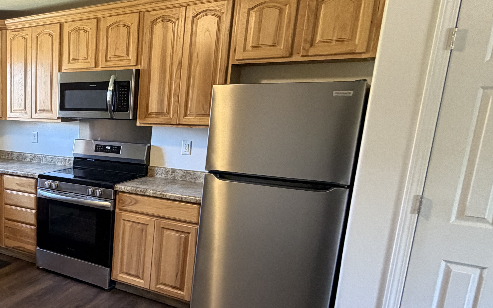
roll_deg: +0.6
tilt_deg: -10.6
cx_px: 18
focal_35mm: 32
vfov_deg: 39.2
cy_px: 190
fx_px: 430
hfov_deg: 50.2
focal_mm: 2.22
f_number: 2.2
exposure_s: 1/60
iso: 400
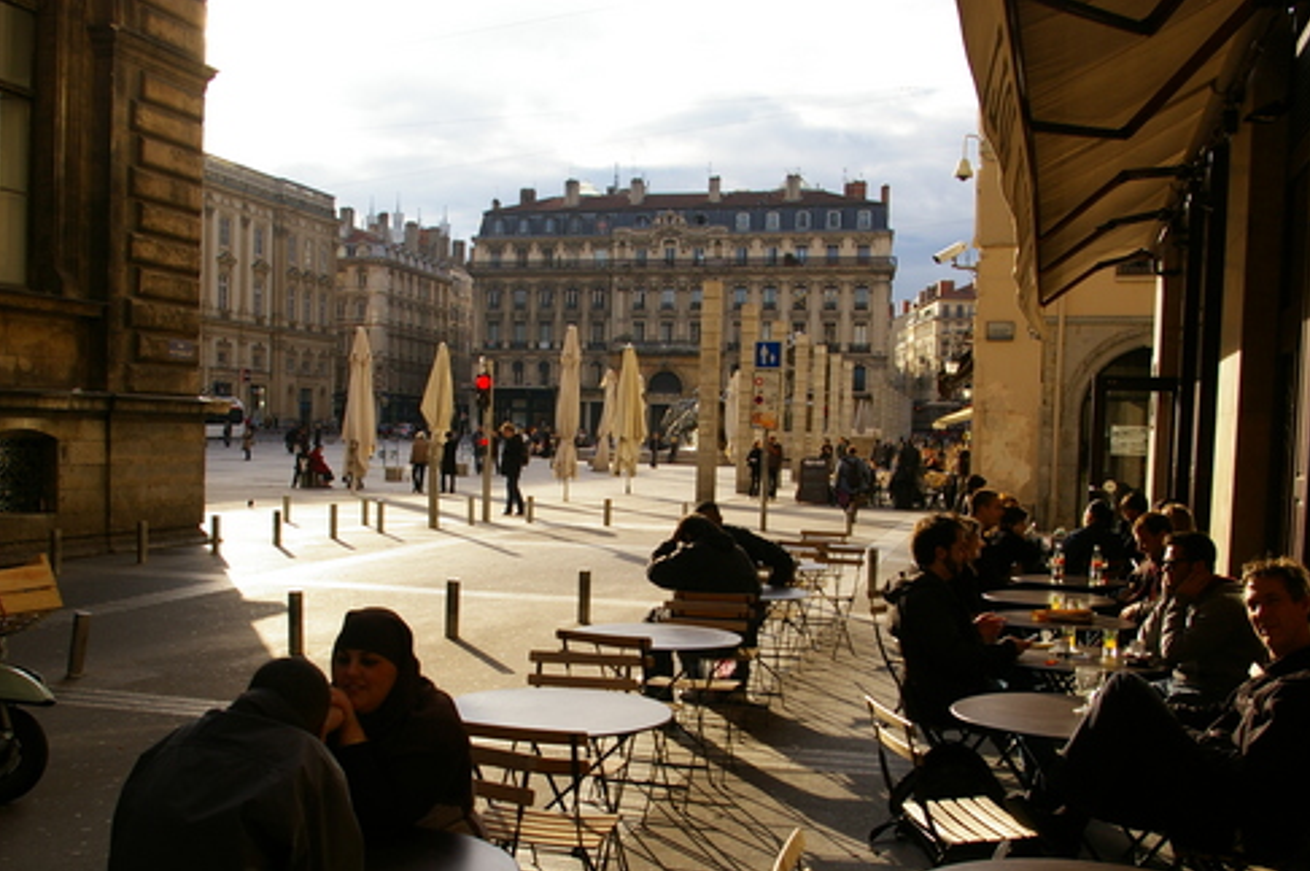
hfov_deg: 51.9
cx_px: 617
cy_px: 529
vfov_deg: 35.7
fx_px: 1345
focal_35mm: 37
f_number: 9.5
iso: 200
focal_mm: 20
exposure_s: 1/180
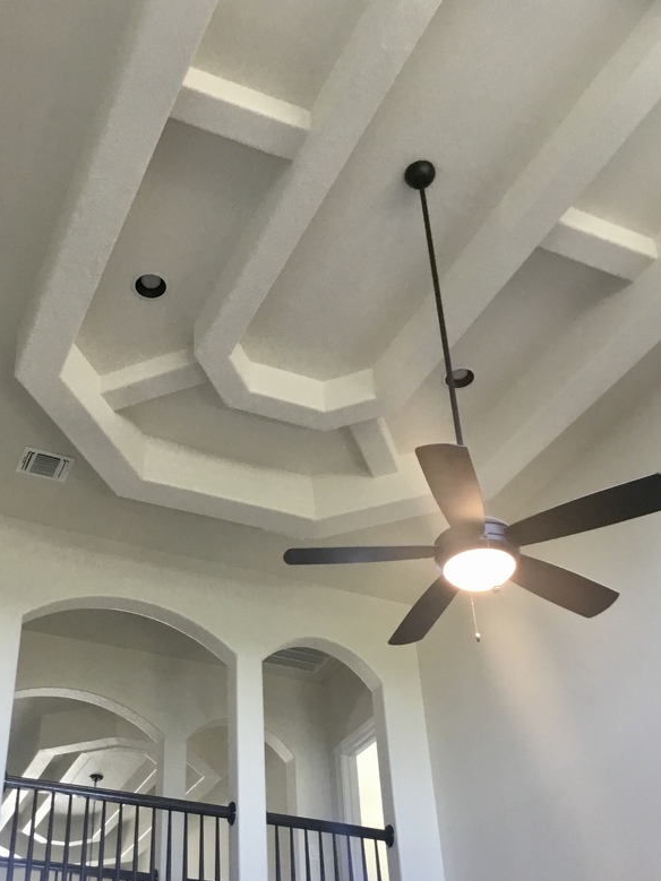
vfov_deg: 43.4
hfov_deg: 33.3
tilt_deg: +33.9
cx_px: 229
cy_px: 565
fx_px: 1095
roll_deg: -1.3
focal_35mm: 43
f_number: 2.4
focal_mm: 3.3
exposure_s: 1/30
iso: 32
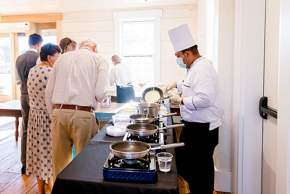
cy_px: 73
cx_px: 104
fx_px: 252
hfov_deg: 58.9
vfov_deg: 41.7
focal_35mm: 31
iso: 3200
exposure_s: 1/200
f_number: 6.3
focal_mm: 24
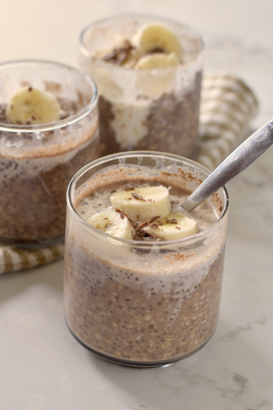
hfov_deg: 18.2
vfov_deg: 27.0
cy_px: 205
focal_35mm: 75
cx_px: 136
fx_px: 853
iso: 200
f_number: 5
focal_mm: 50
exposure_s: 1/80
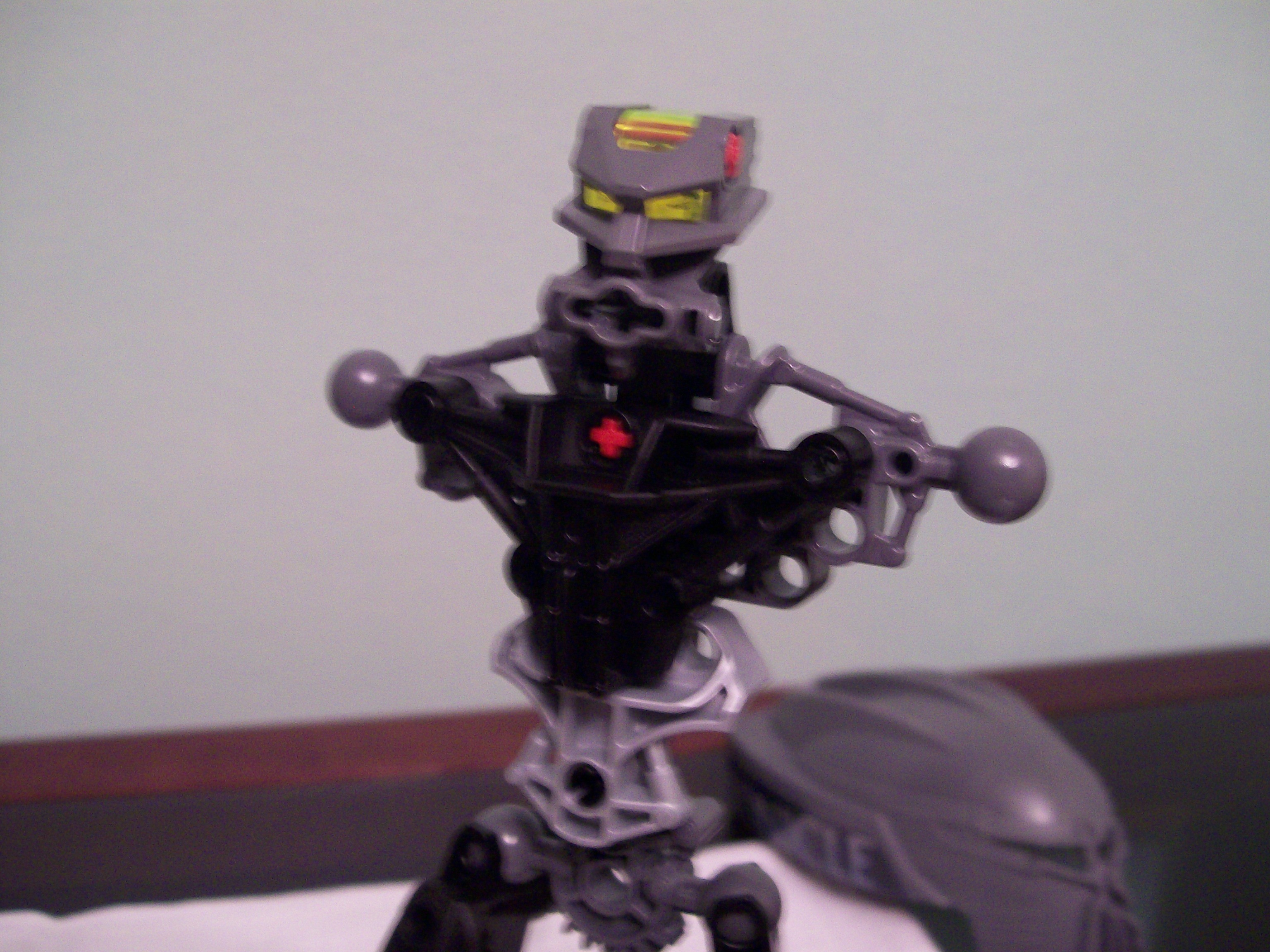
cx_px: 635
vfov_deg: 39.7
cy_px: 476
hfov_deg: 51.4
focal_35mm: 36
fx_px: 1321
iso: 160
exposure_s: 1/8
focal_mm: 6
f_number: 2.7
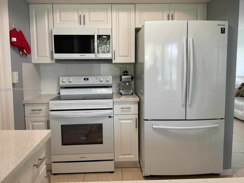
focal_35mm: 30
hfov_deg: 60.0
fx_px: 211
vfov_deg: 46.8
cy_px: 90
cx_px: 119
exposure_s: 1/60
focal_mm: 3
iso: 64
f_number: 1.8
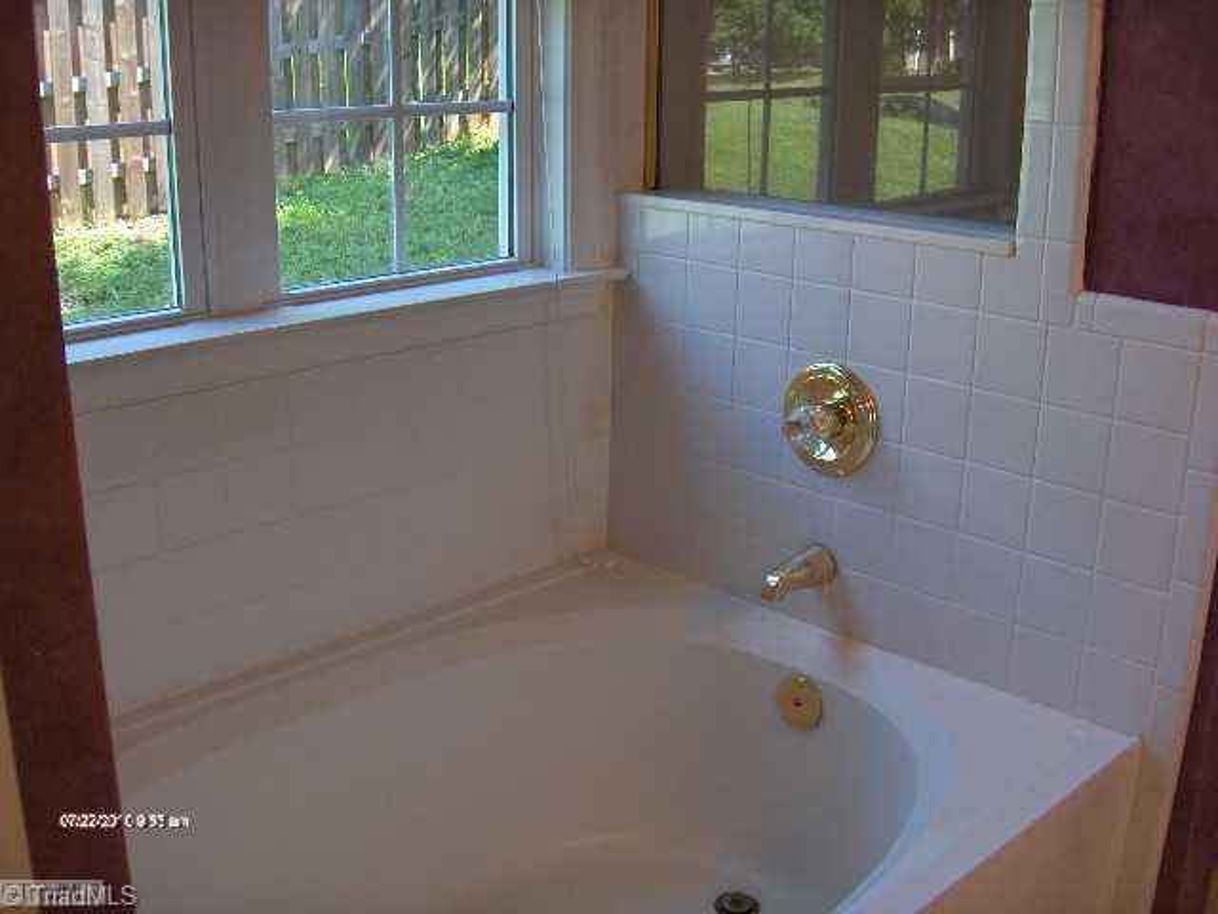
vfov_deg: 36.8
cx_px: 609
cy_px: 457
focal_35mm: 39
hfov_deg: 47.9
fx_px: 1372
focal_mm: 8
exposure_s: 1/124
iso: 149
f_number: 2.8
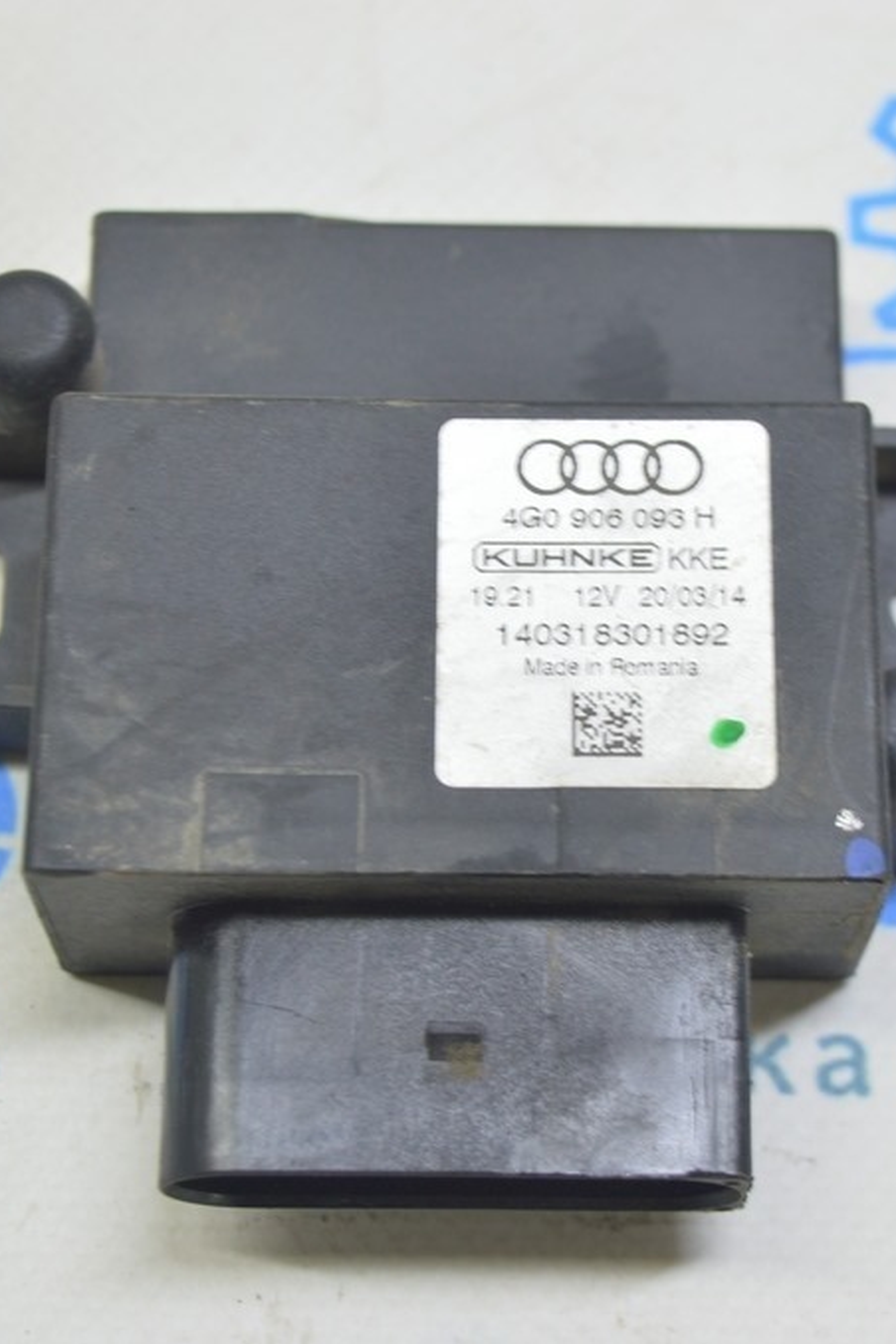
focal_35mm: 86
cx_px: 515
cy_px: 673
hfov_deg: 15.9
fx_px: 3210
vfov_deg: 23.6
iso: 400
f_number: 5.6
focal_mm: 38
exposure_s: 1/20
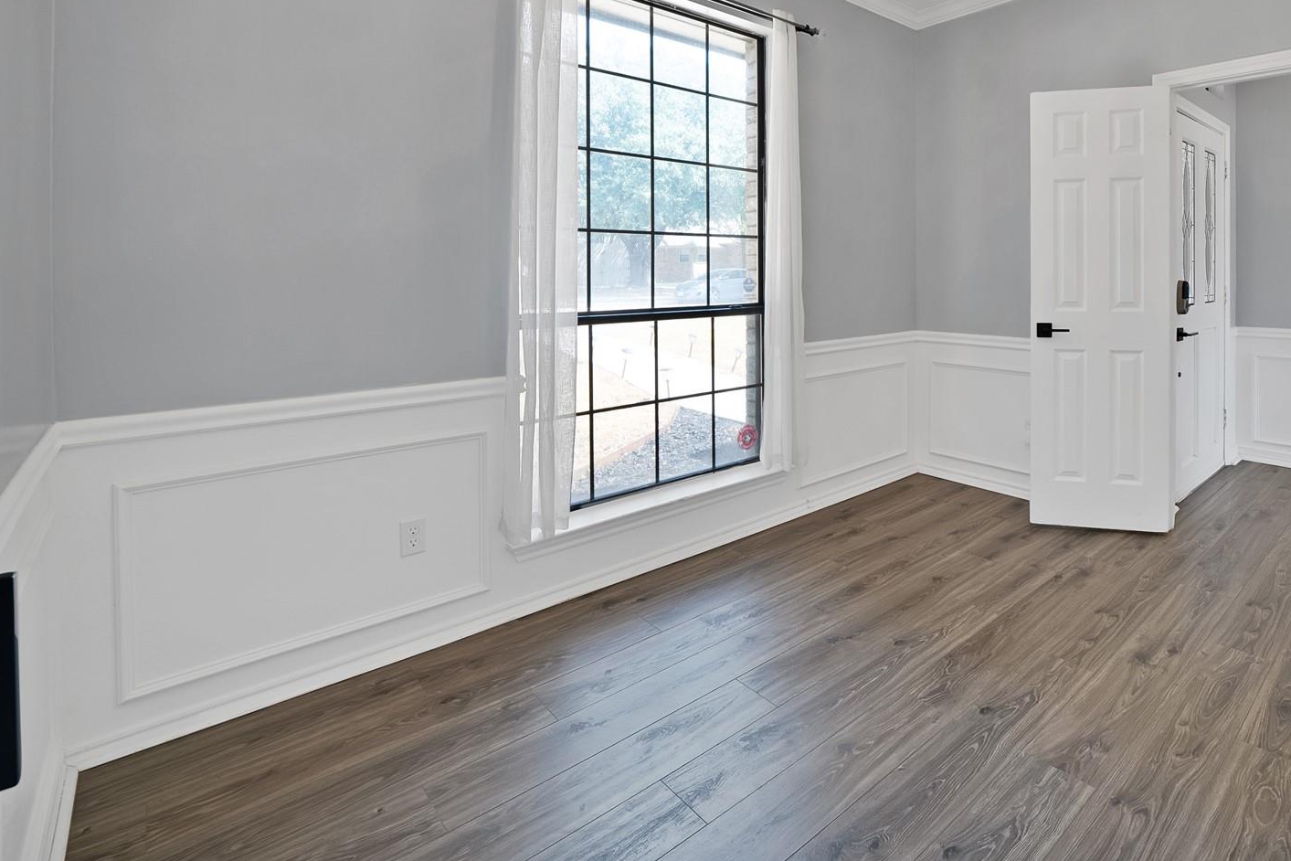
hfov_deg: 90.4
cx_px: 844
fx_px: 610
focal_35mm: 17
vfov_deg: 67.9
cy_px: 267
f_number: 9
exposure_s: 1/3
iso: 640
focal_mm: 12
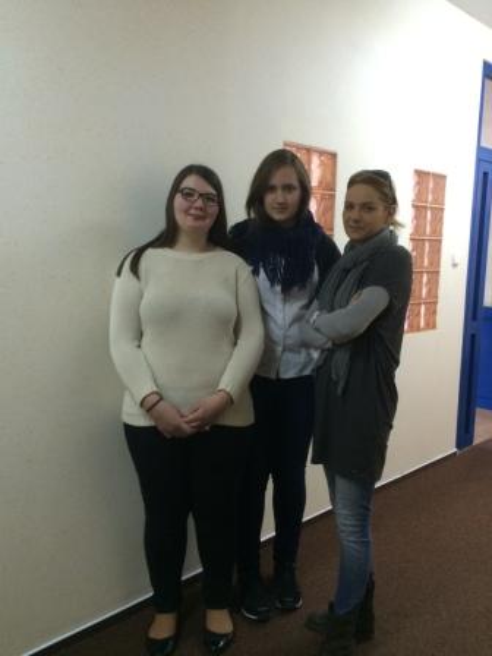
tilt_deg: -8.2
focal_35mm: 29
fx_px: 550
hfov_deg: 48.2
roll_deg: +0.3
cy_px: 328
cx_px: 246
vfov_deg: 61.7
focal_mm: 4.15
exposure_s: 1/33
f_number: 2.2
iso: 250
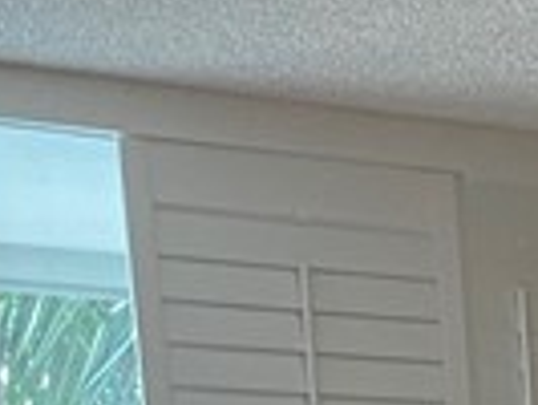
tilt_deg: -13.1
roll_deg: +0.6
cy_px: 1328
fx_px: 3111
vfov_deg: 6.6
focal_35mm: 200
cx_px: 1456
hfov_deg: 8.6
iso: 160
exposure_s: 1/60
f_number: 1.8
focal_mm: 4.25
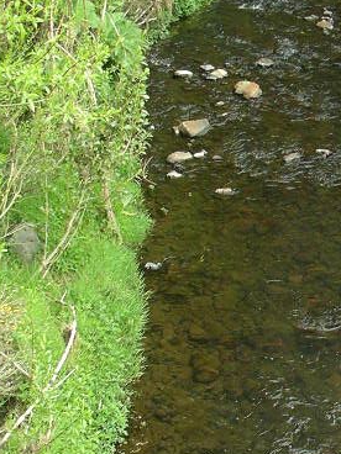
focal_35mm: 103
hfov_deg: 14.0
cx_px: 382
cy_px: 291
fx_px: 1353
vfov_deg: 19.0
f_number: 2.8
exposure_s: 1/100
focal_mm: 5.7
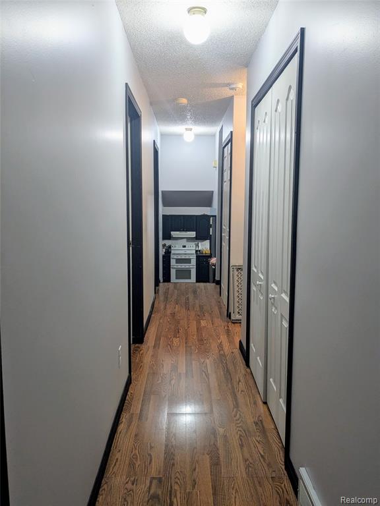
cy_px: 253
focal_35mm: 27
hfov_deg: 51.4
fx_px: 395
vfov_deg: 65.3
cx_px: 190
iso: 103
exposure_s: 1/30
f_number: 1.73
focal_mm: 4.38
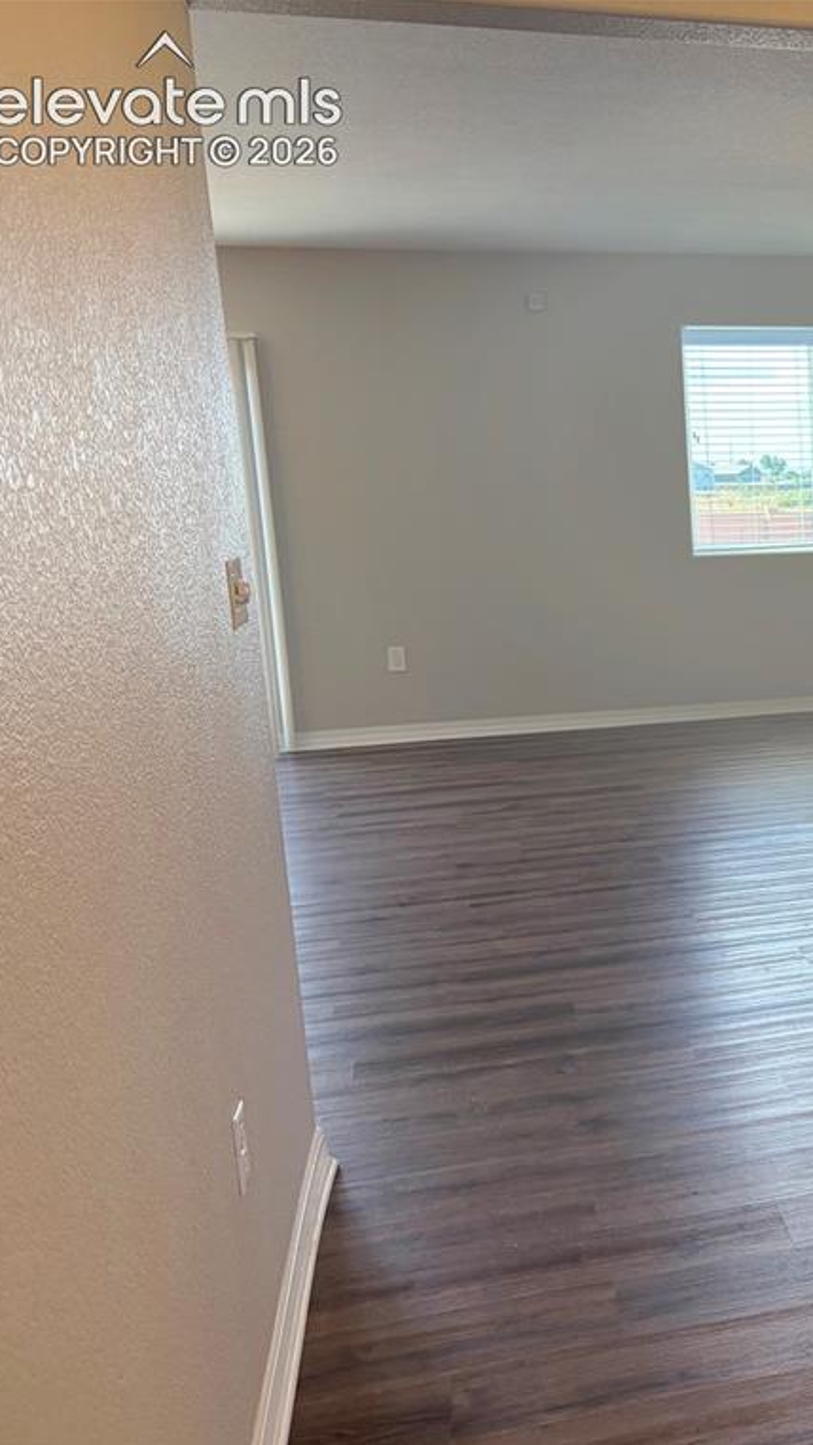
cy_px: 724
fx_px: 1457
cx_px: 942
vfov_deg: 52.8
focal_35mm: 38
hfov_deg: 27.8
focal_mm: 5.96
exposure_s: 1/120
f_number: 1.6
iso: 125
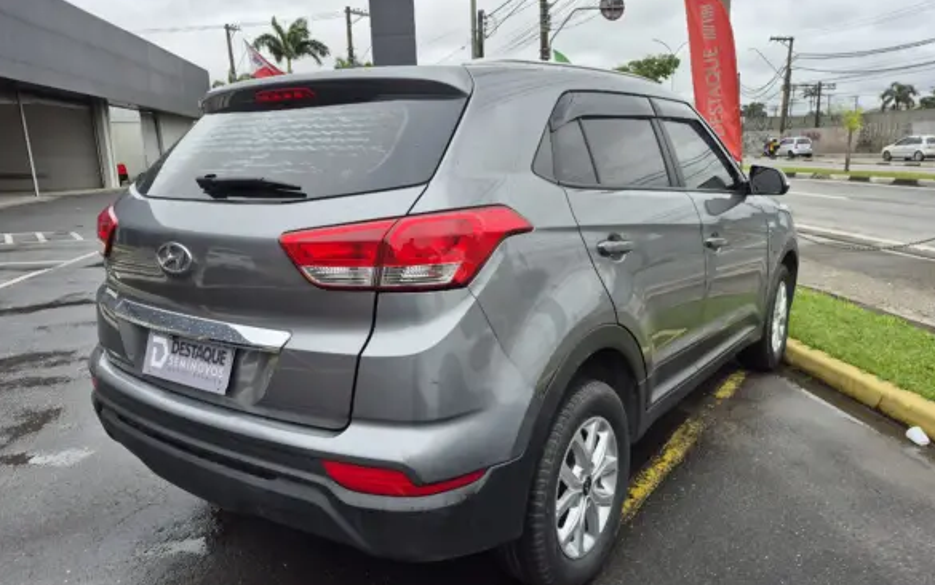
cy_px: 304
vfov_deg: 49.3
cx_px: 473
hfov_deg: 72.5
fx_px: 637
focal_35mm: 25
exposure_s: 1/452
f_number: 1.8
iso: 25
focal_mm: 5.4
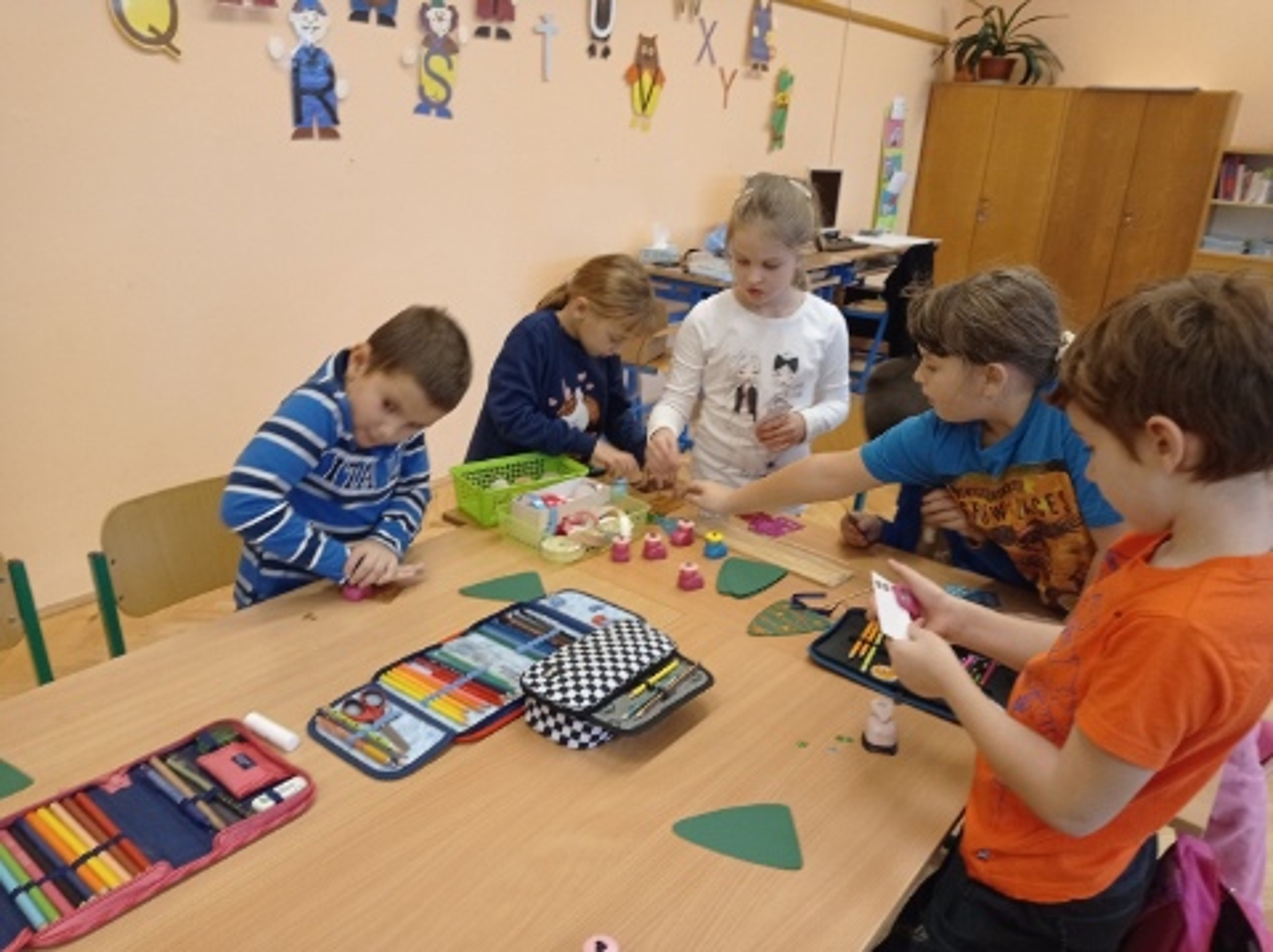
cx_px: 636
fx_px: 1029
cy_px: 476
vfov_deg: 49.7
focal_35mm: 28
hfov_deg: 63.5
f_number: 1.79
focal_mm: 4.74
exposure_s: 1/50
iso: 145
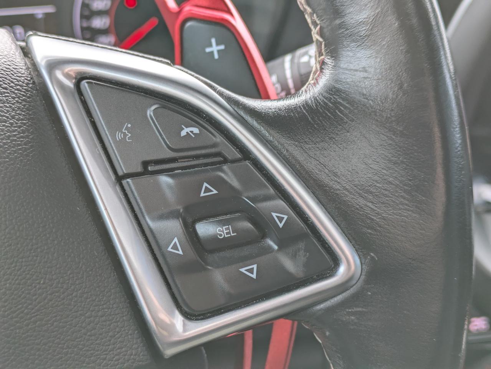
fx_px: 724
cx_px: 246
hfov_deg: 37.5
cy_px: 184
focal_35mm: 51
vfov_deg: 28.6
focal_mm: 5.43
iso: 50
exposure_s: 1/145
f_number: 1.89
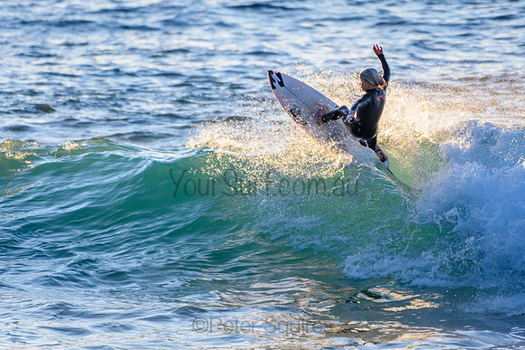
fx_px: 10940
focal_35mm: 750
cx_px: 262
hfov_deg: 2.7
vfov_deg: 1.8
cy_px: 175
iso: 800
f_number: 5.6
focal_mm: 500
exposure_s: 1/1600
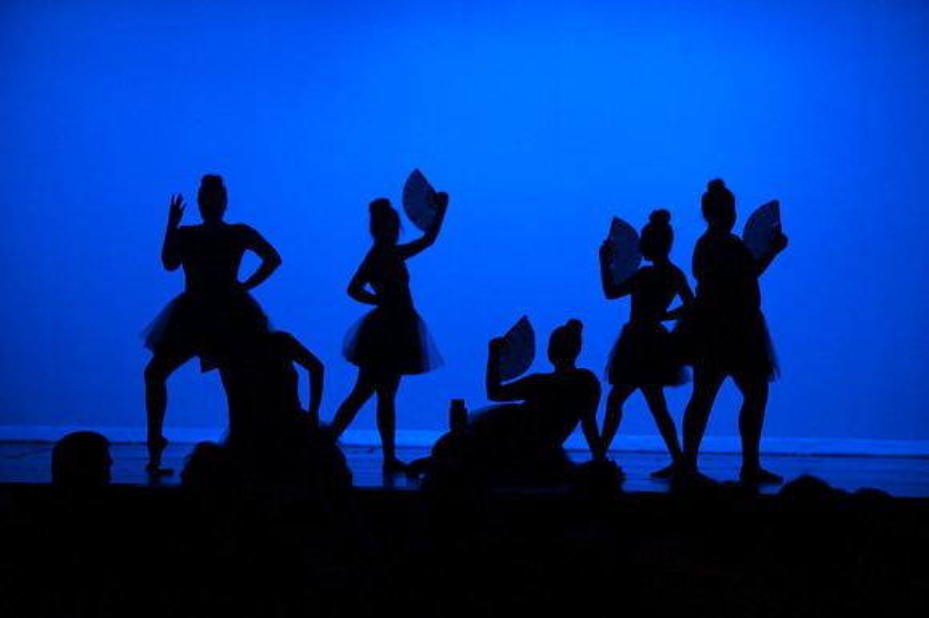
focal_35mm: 130
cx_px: 464
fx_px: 3353
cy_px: 309
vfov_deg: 10.5
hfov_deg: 15.8
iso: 3200
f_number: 2.8
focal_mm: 130
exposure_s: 1/200
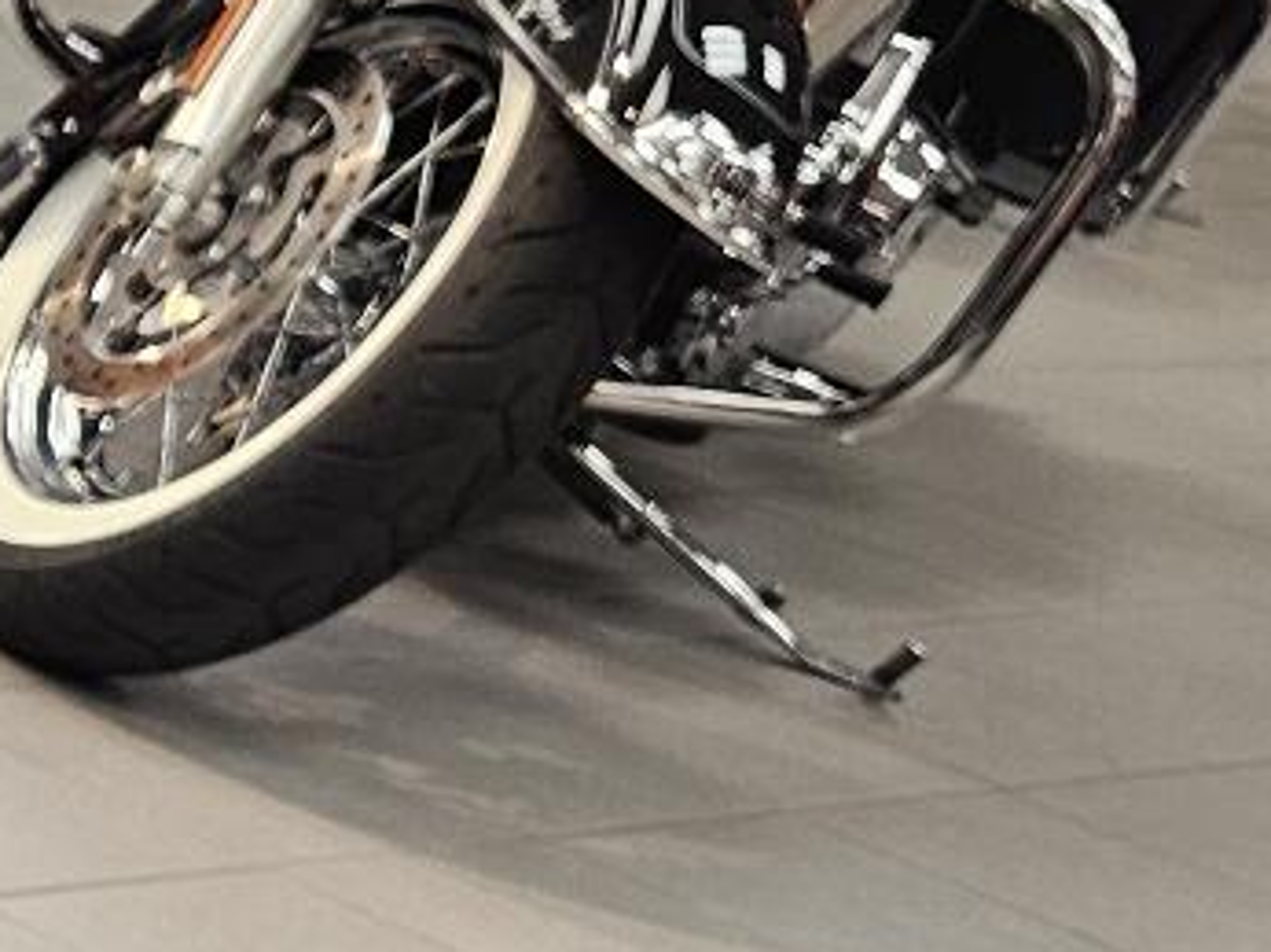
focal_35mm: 133
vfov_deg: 11.0
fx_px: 4880
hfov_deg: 11.5
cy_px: 1095
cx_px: -2042
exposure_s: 1/120
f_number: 1.7
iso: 200
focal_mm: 6.3
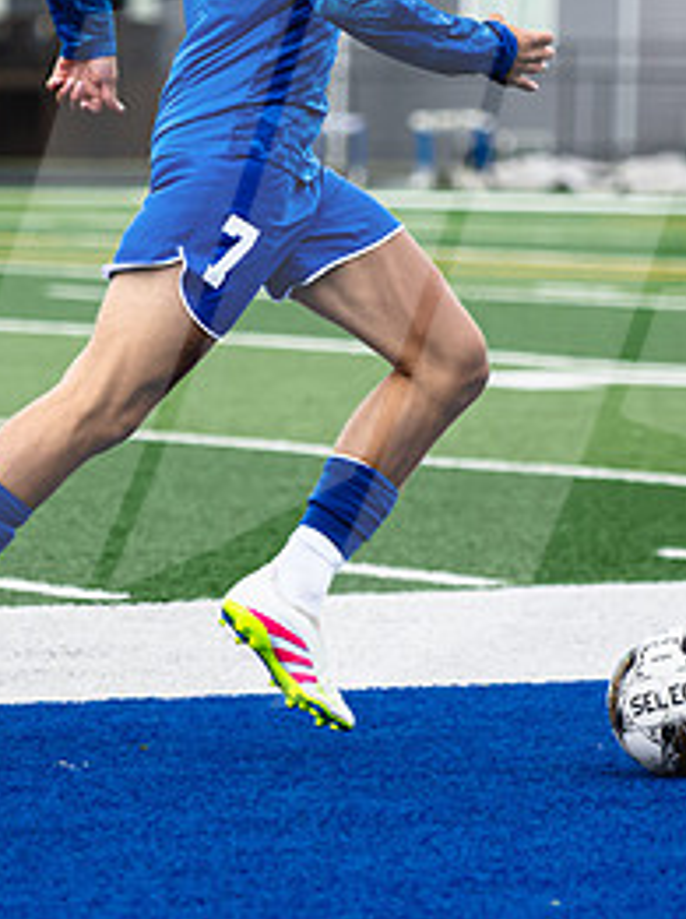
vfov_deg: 7.0
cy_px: 257
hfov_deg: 5.2
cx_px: 208
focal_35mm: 285
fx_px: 7549
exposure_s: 1/1250
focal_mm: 105
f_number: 2.8
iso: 2500
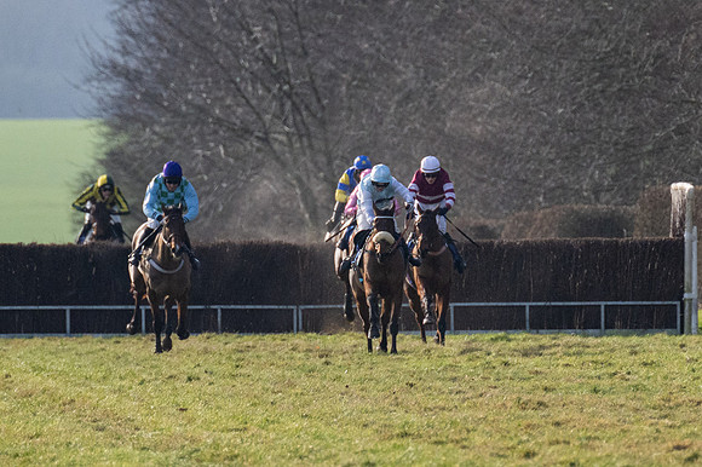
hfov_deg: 2.7
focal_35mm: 763
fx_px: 14879
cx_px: 443
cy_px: 249
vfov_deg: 1.8
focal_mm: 280
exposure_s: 1/6400
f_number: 4
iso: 800
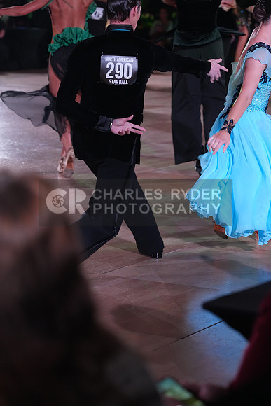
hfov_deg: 11.3
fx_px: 1365
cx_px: 136
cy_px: 203
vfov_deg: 16.9
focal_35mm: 121
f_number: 5
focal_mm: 121
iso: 3200
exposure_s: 1/250
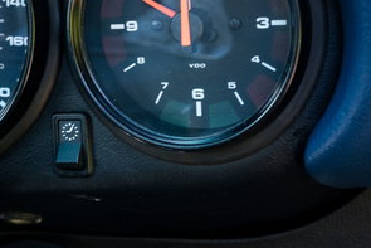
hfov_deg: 22.1
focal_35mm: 91
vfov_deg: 14.9
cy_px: 45
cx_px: 78
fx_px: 938
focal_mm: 35
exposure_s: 1/40
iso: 1250
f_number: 6.3
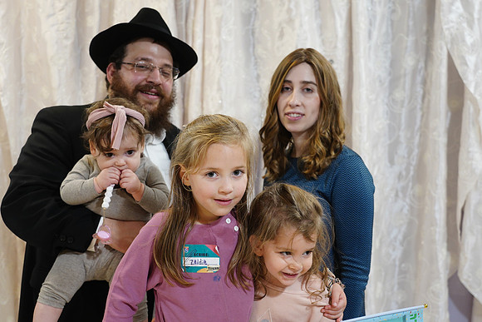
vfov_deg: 27.5
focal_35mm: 49
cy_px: 161
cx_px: 241
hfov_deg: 40.3
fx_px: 656
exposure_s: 1/100
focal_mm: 49
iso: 2000
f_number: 4.5
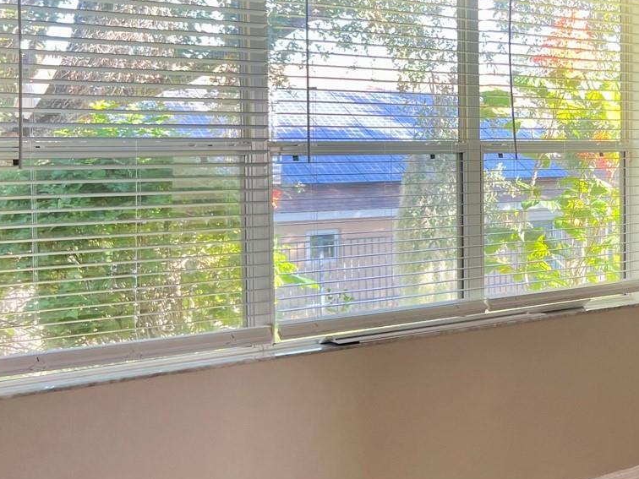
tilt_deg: -3.8
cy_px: 187
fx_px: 1015
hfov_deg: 32.8
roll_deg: +0.5
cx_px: 602
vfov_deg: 26.5
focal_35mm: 55
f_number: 1.5
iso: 100
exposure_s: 1/121
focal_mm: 5.7
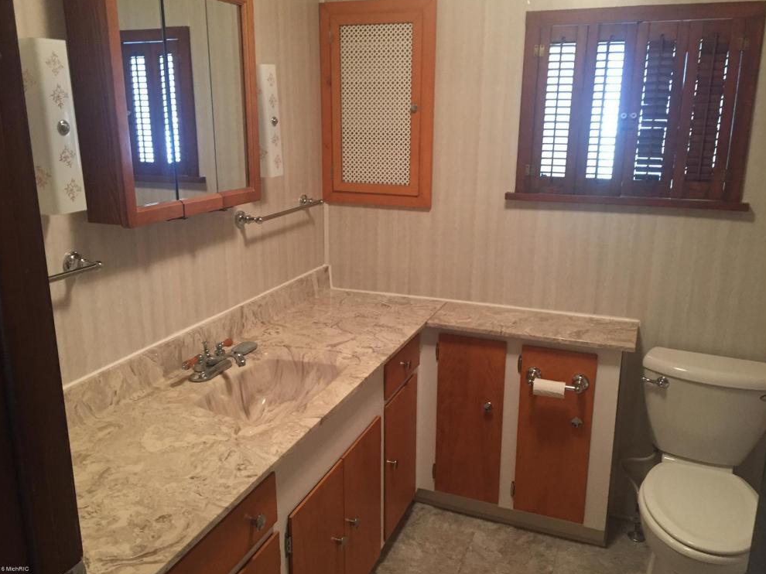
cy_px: 292
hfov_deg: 60.0
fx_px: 664
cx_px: 380
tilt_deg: -14.8
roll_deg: +0.2
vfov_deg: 46.8
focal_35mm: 30
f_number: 2.2
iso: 200
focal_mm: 4.15
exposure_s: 1/30
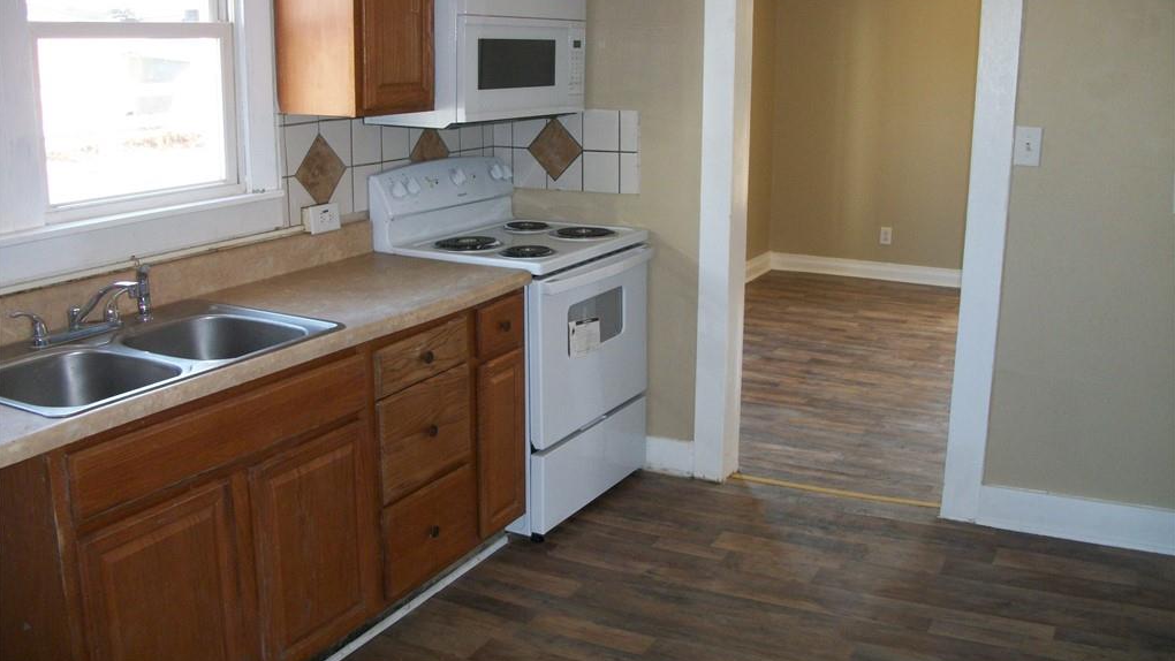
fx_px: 1091
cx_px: 586
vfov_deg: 33.7
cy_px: 341
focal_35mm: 35
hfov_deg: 56.6
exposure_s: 1/60
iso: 160
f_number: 2.9
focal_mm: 5.7
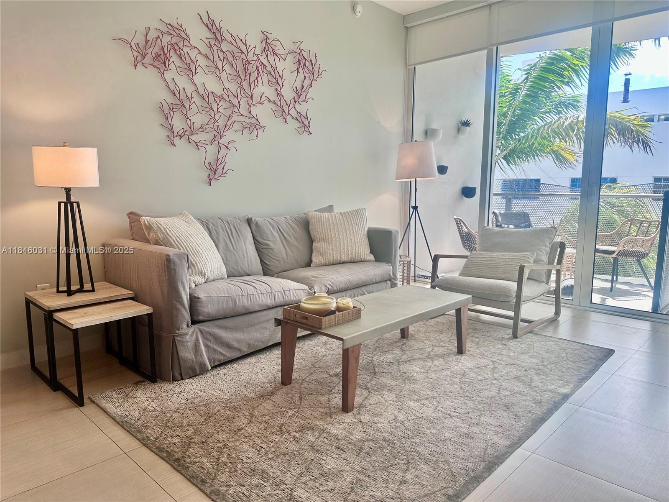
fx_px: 464
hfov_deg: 71.6
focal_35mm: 24
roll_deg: -1.1
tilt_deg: -8.0
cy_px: 251
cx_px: 334
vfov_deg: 56.8
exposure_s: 1/268
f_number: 1.78
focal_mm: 6.86
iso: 80
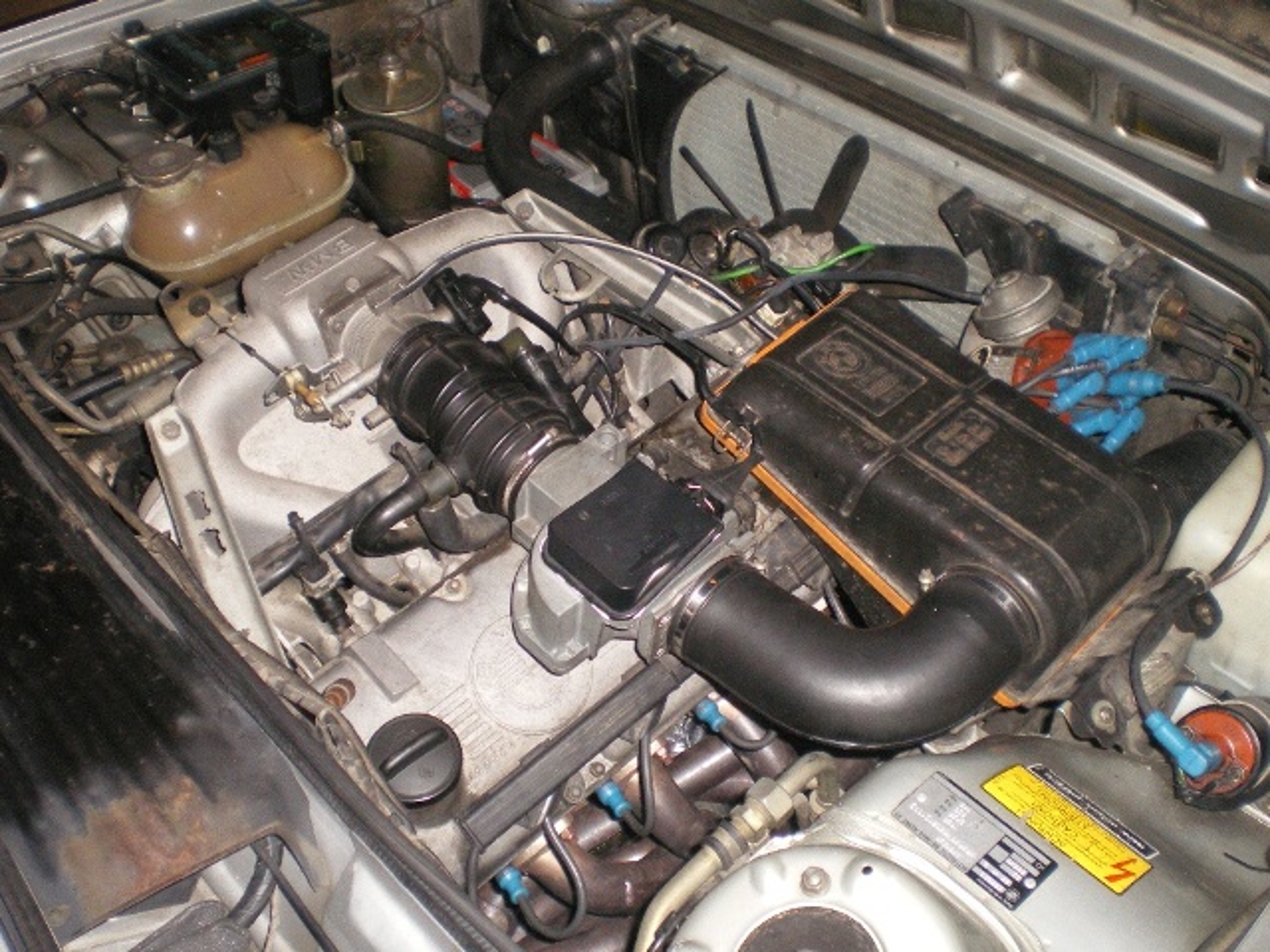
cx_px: 635
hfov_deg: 49.0
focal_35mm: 38
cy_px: 476
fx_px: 1394
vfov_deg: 37.7
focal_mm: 6.3
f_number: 3.1
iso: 400
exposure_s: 1/50
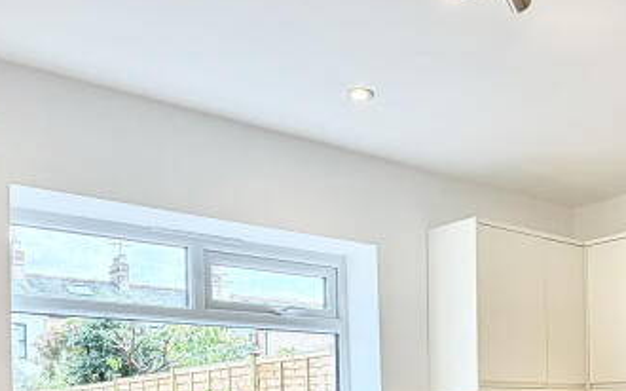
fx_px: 785
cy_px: 416
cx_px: 461
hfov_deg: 42.3
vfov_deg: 26.1
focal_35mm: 46
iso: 64
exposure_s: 1/100
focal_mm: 2.22
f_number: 2.2
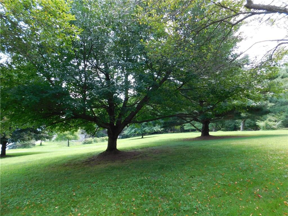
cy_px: 108
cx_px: 144
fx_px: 191
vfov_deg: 58.9
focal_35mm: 23
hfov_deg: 73.9
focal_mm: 4
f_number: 3
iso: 125
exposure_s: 1/80
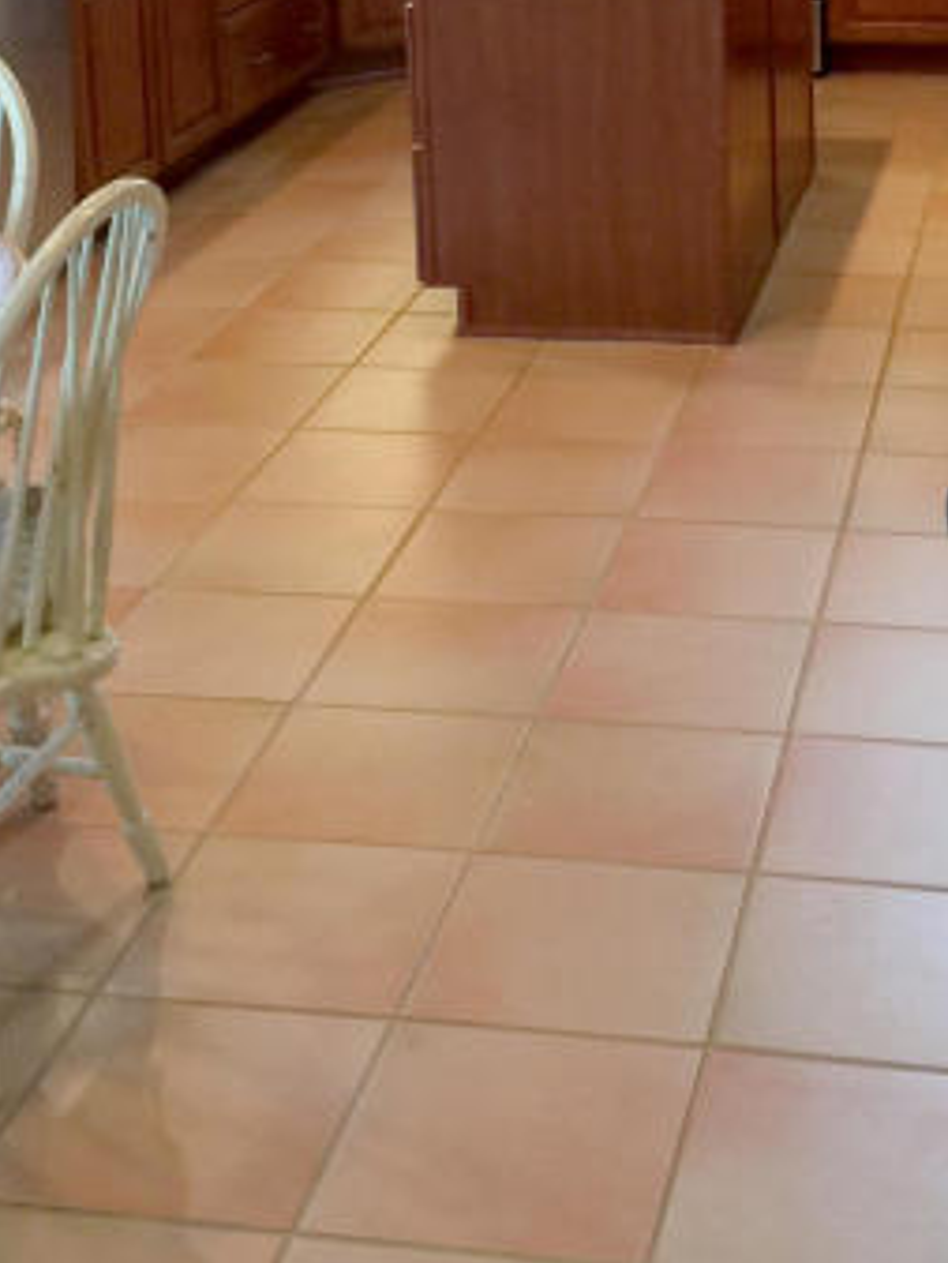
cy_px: -22
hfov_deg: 22.2
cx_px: 622
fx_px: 2408
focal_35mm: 66
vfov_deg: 27.6
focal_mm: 4.15
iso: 64
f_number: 2.2
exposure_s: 1/15
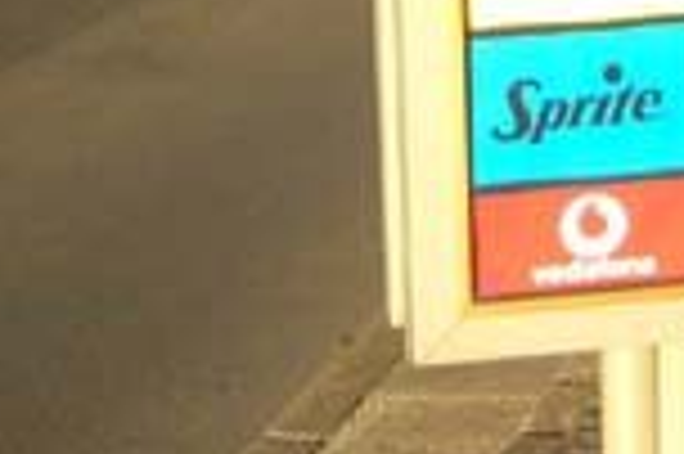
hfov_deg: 15.5
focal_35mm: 132
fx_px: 2505
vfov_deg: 9.8
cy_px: -402
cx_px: 153
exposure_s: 1/250
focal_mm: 5.8
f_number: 2.6
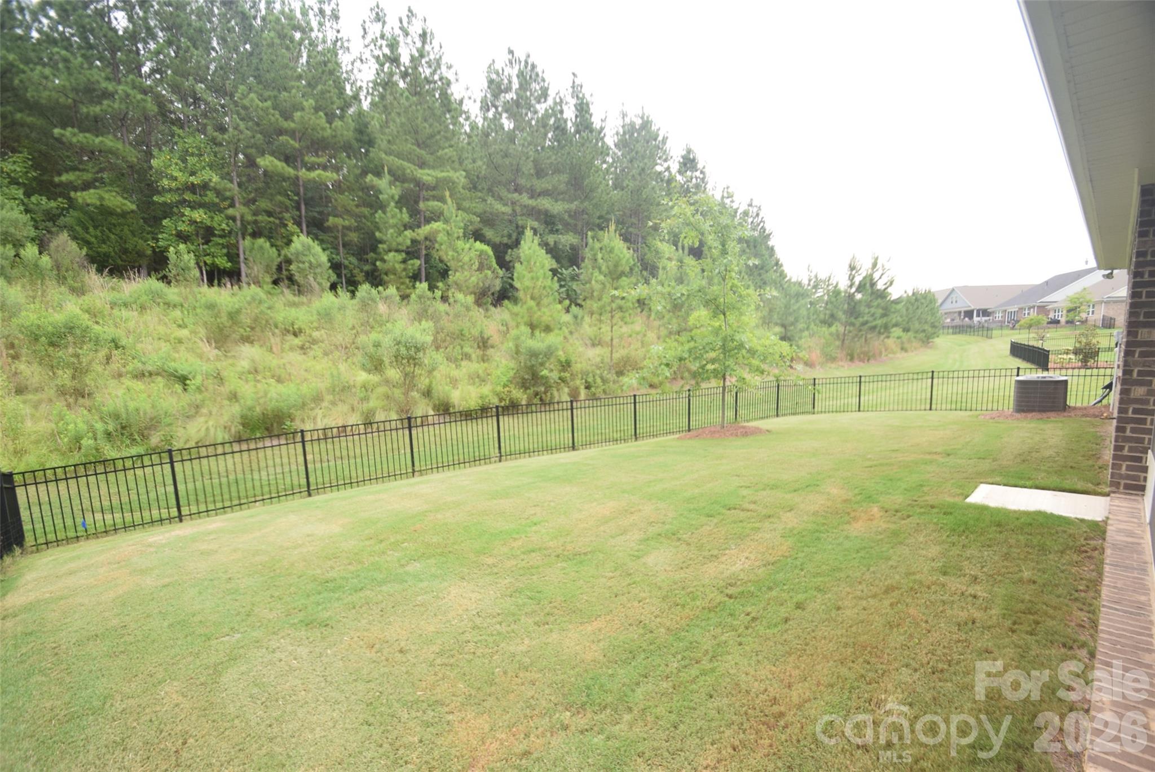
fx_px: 482
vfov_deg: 77.4
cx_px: 578
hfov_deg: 100.4
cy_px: 386
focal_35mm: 15
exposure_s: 1/125
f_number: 5.6
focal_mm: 10
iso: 560
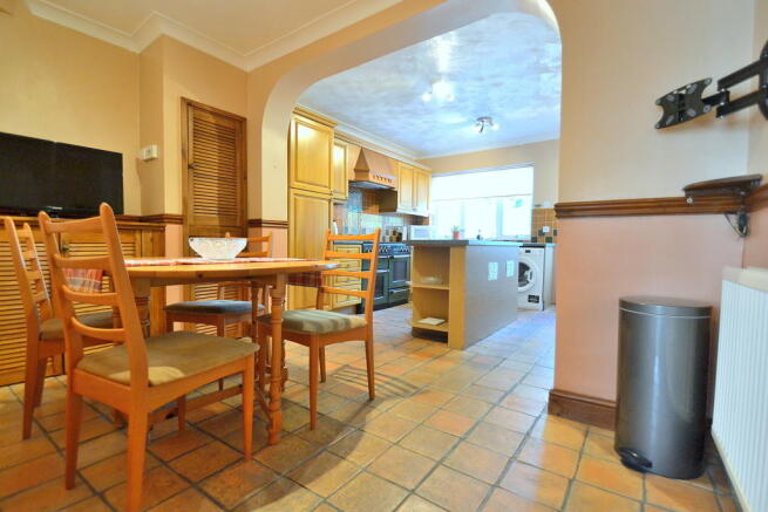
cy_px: 256
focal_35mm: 15
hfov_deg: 100.4
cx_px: 384
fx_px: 320
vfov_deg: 77.4
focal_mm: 10
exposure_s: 1/60
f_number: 3.5
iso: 720
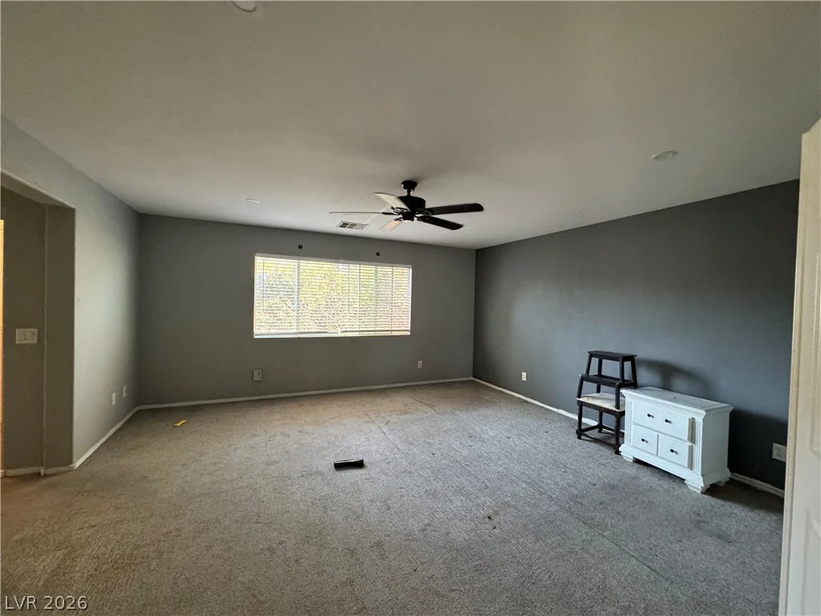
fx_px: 332
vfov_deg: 85.7
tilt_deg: +0.5
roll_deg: -1.0
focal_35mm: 14
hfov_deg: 102.1
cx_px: 410
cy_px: 308
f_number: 2.2
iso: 320
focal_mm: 2.22
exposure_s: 1/89
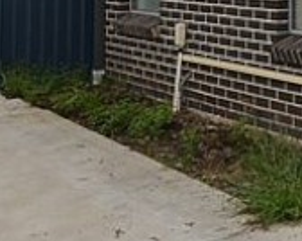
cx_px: 532
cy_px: -91
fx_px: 768
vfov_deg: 16.6
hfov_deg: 18.0
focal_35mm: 86
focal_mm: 10
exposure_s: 1/60
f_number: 4
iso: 220
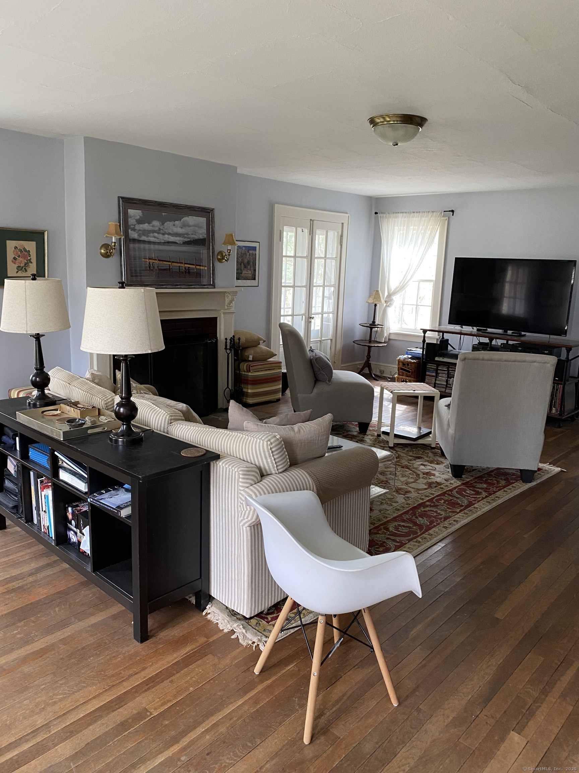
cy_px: 386
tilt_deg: -10.4
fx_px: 580
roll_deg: -1.6
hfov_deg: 53.1
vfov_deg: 67.3
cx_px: 290
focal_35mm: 26
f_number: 1.8
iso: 125
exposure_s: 1/60
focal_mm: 4.25
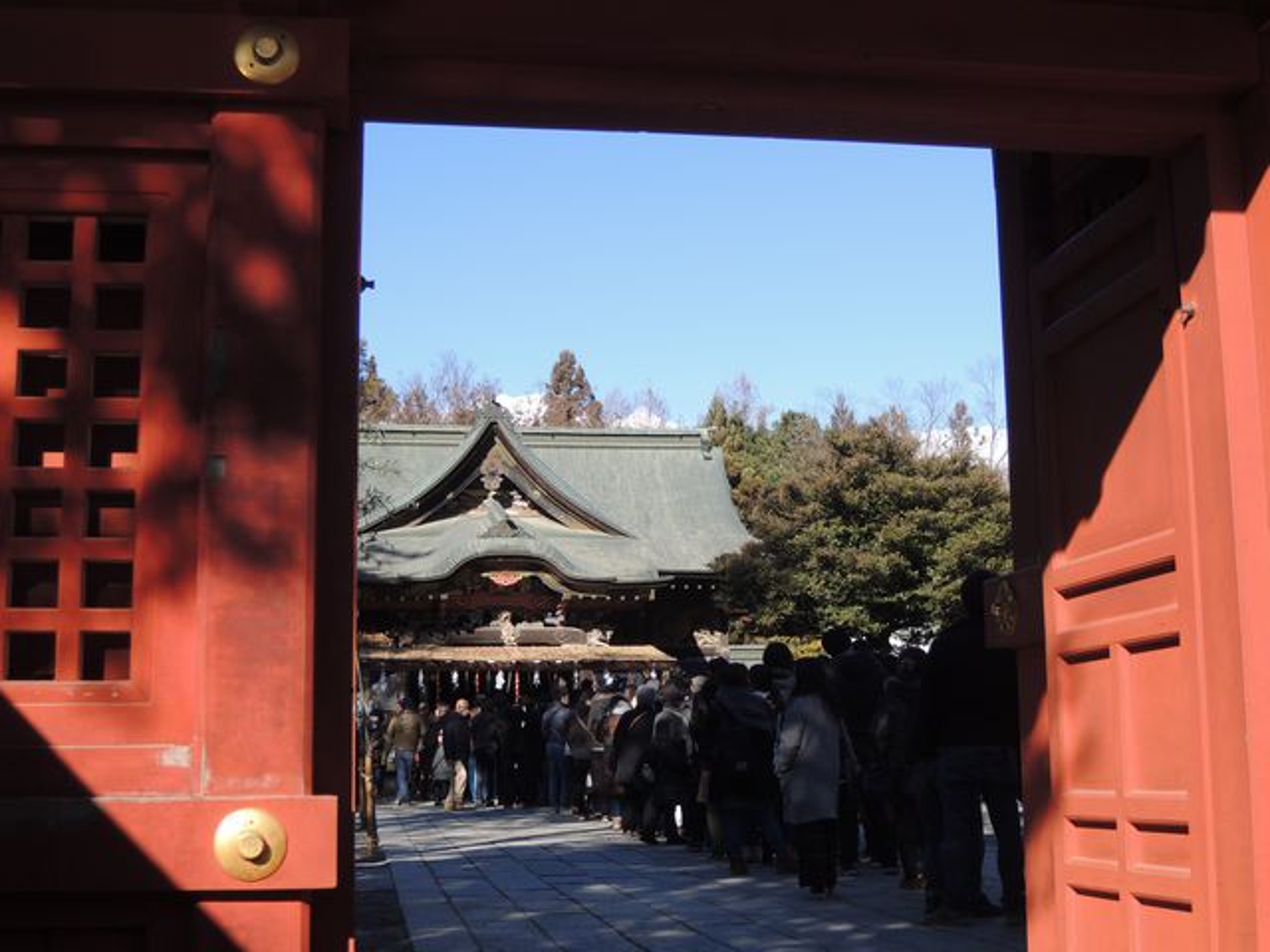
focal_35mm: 50
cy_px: 476
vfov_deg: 29.1
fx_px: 1834
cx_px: 635
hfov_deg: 38.2
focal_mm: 9
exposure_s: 1/500
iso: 100
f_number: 3.7
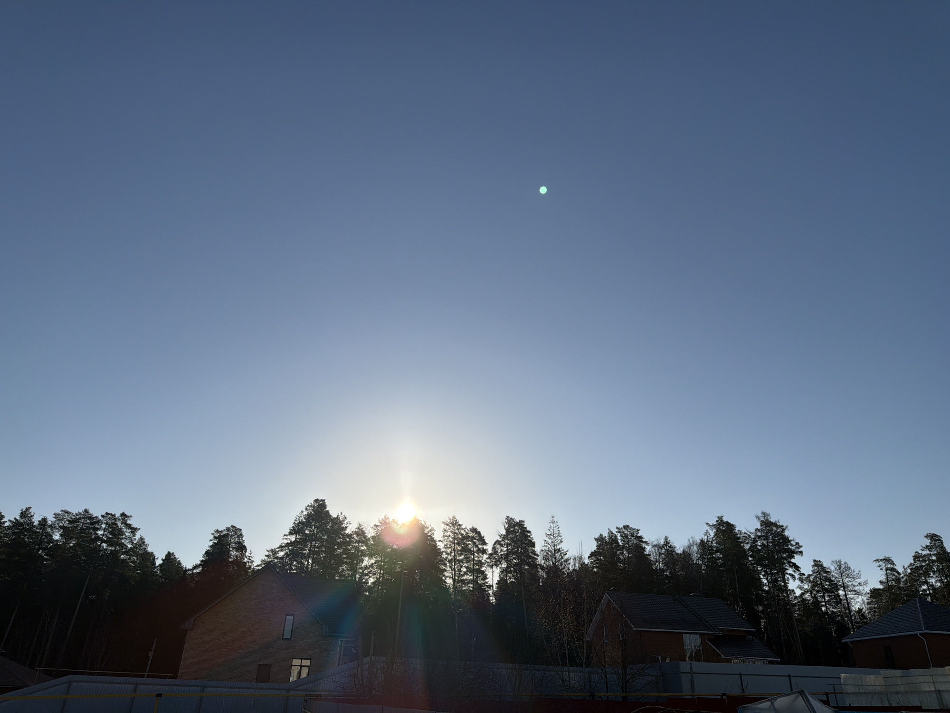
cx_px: 475
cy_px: 356
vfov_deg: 56.8
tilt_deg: +27.3
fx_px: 659
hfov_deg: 71.6
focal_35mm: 24
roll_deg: -2.6
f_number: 1.78
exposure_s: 1/14286
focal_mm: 6.76
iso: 80
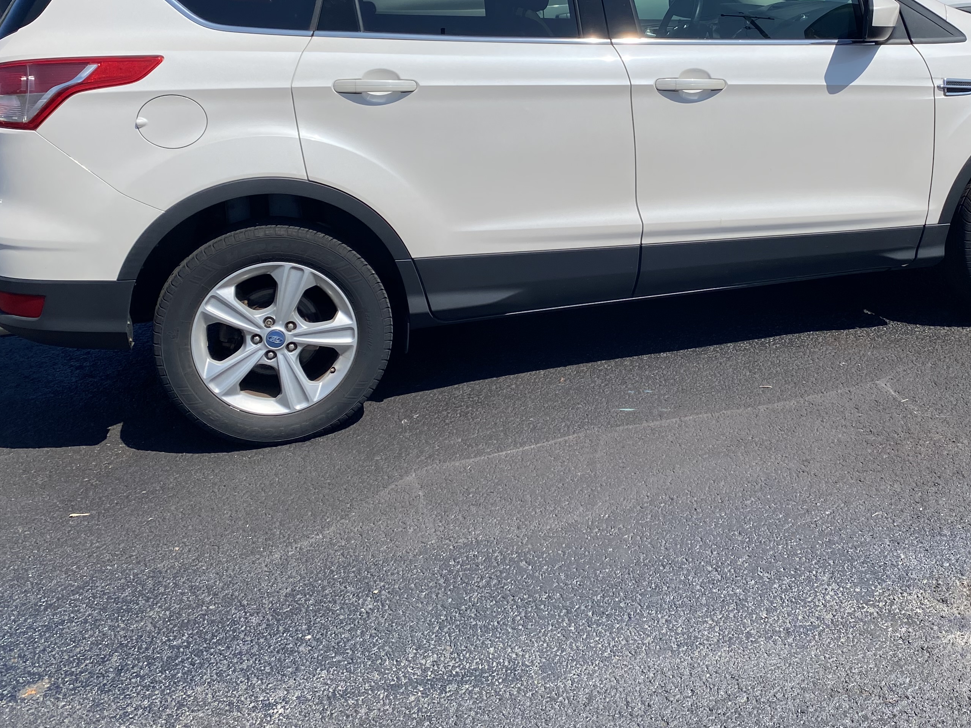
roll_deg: +3.9
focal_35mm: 41
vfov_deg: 34.6
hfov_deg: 45.3
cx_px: 617
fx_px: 1150
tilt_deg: -13.9
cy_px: 203
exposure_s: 1/4115
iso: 32
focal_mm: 4.25
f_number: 1.8
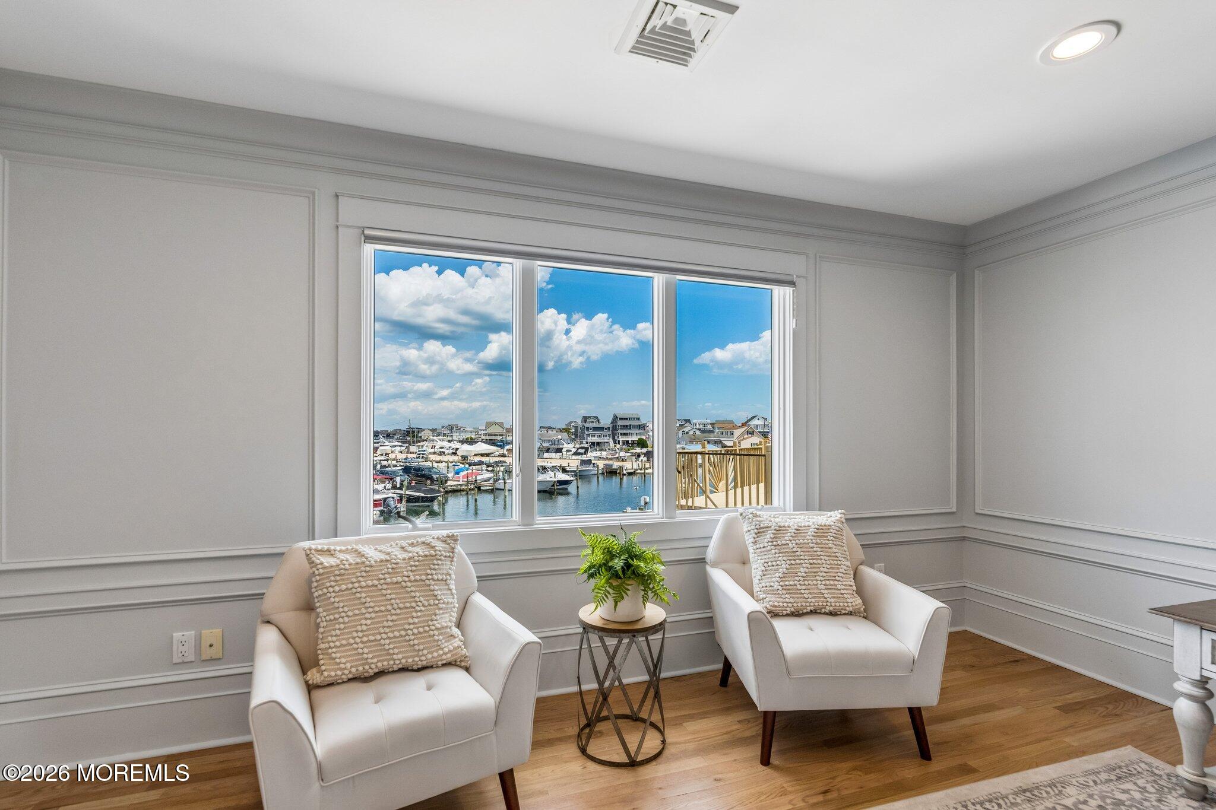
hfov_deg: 100.4
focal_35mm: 15
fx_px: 507
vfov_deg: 77.3
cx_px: 608
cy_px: 405
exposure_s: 1/500
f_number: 7.1
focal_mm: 15
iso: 500
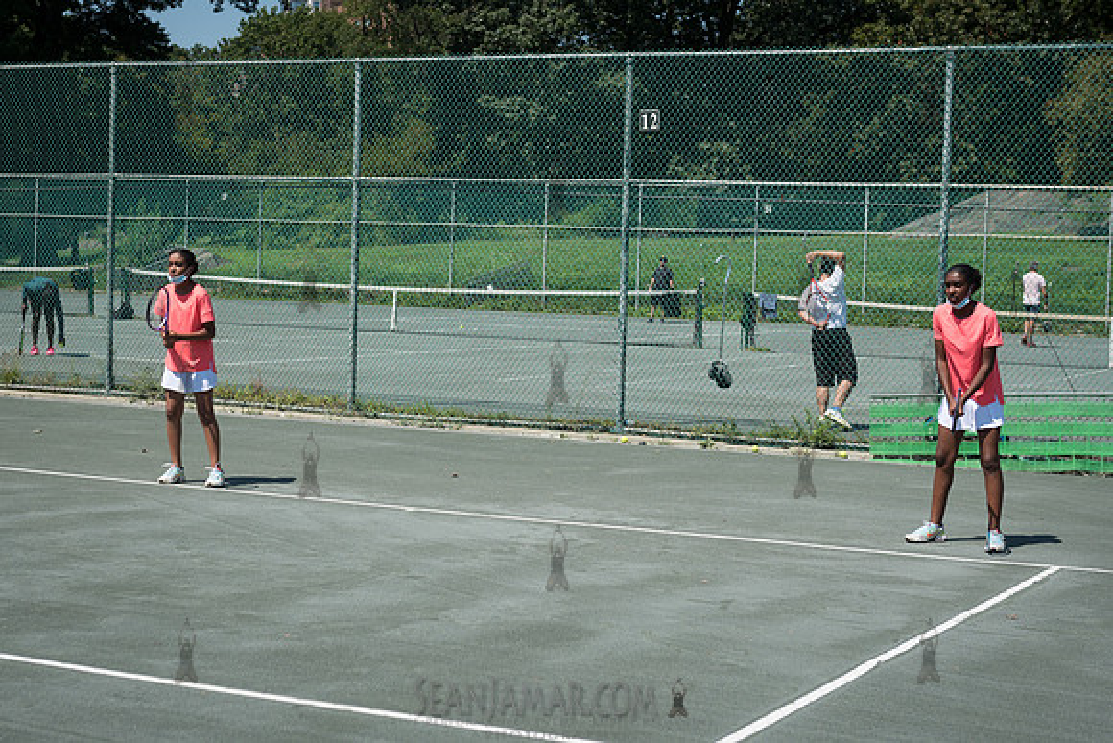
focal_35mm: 65
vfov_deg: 20.9
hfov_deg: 30.8
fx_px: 2015
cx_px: 471
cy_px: 356
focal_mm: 50
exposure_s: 1/1000
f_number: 4.5
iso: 125
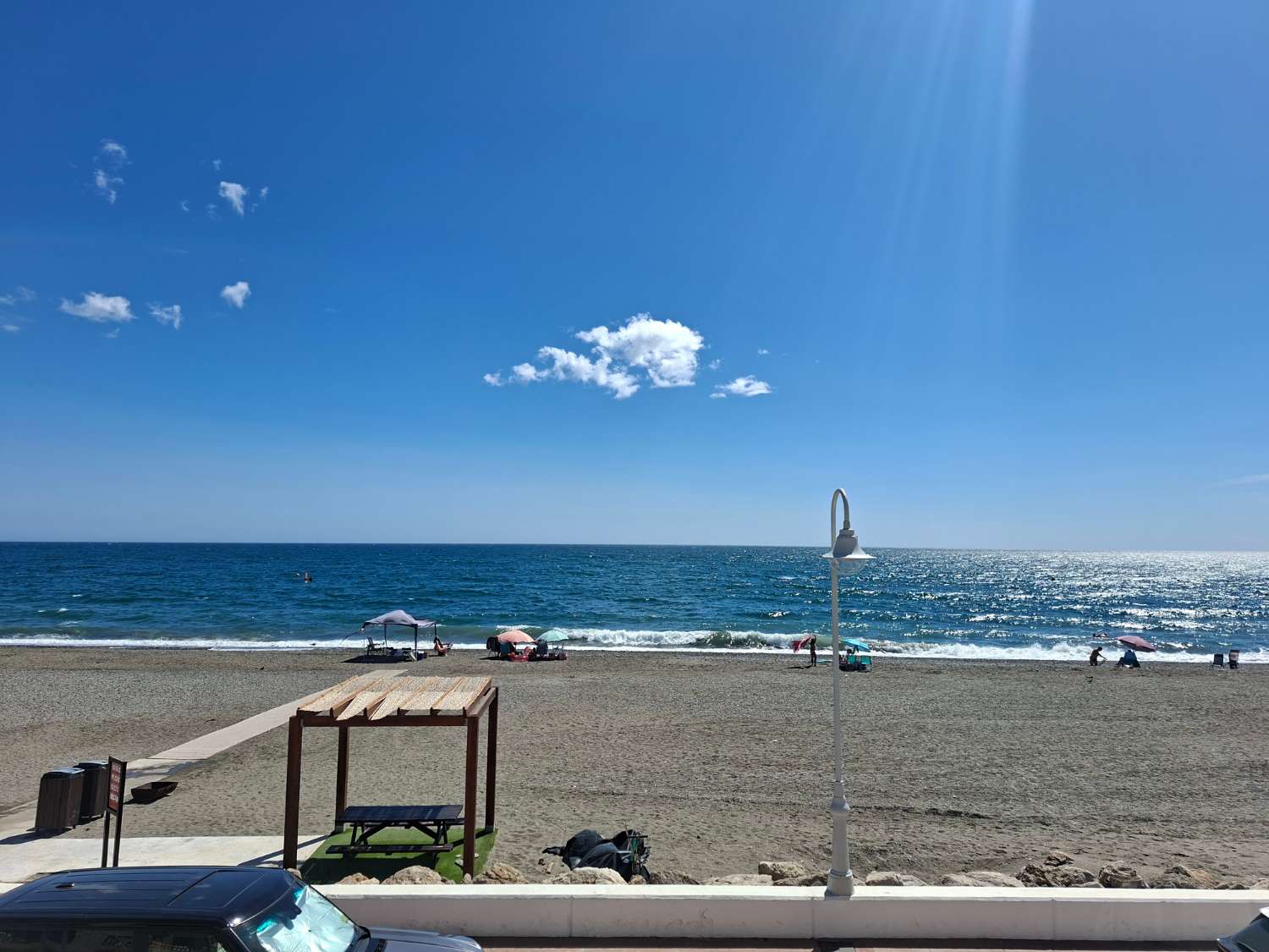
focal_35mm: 23
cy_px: 476
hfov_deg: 73.9
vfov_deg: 58.9
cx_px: 634
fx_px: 843
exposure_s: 1/2740
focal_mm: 5.54
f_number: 1.8
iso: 50
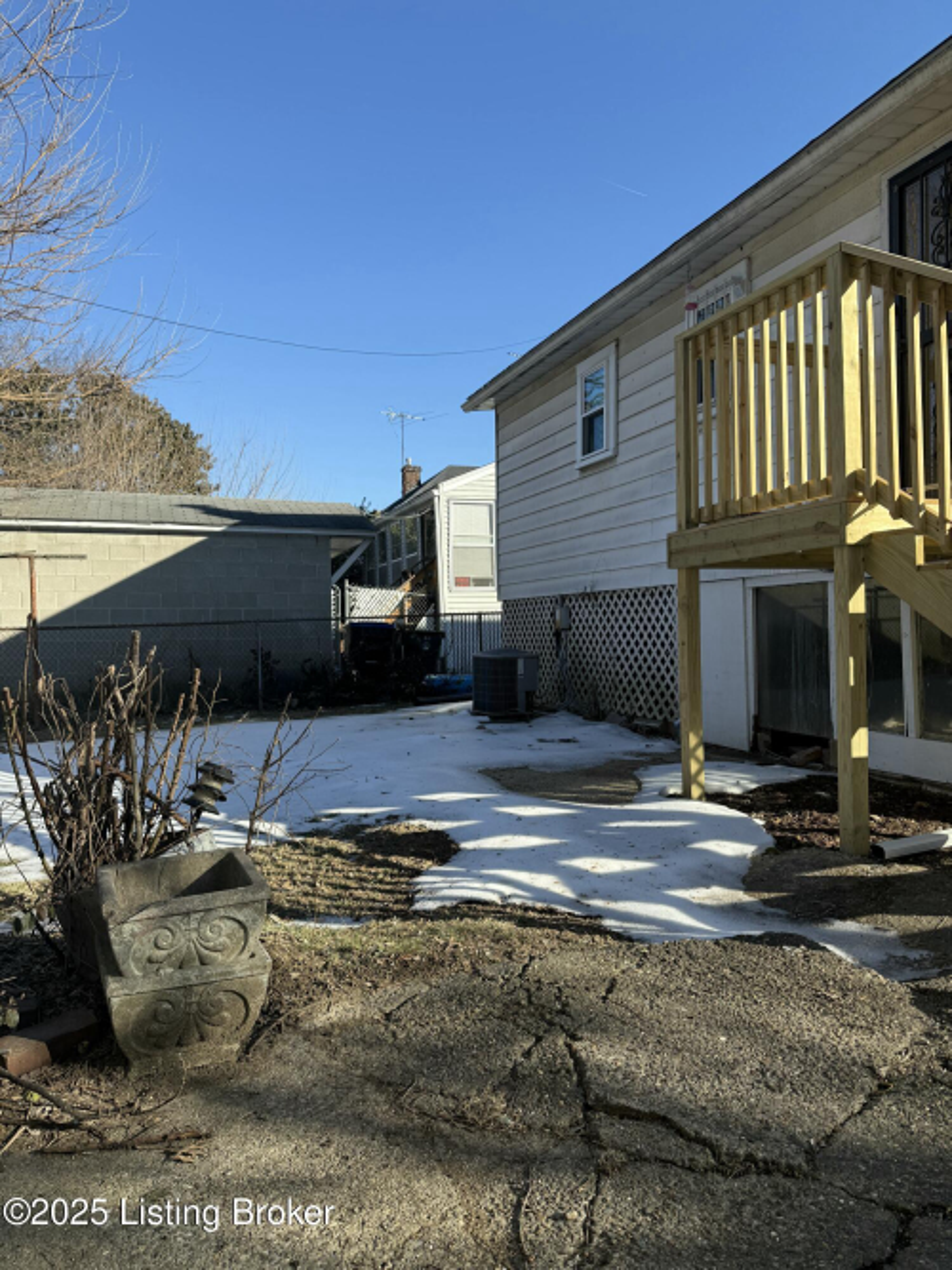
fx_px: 880
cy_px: 635
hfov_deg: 56.8
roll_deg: +1.3
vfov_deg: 71.6
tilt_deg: +0.4
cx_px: 476
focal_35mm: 24
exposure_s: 1/2445
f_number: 1.78
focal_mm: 6.76
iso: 80
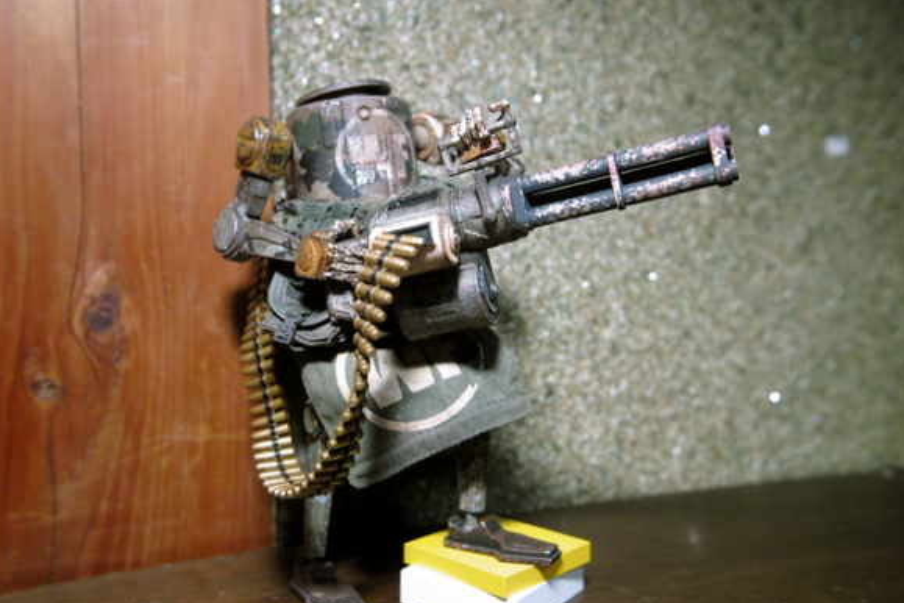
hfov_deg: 63.7
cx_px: 456
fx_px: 728
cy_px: 297
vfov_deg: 45.0
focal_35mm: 29
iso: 200
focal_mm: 16.6
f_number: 4
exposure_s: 1/5
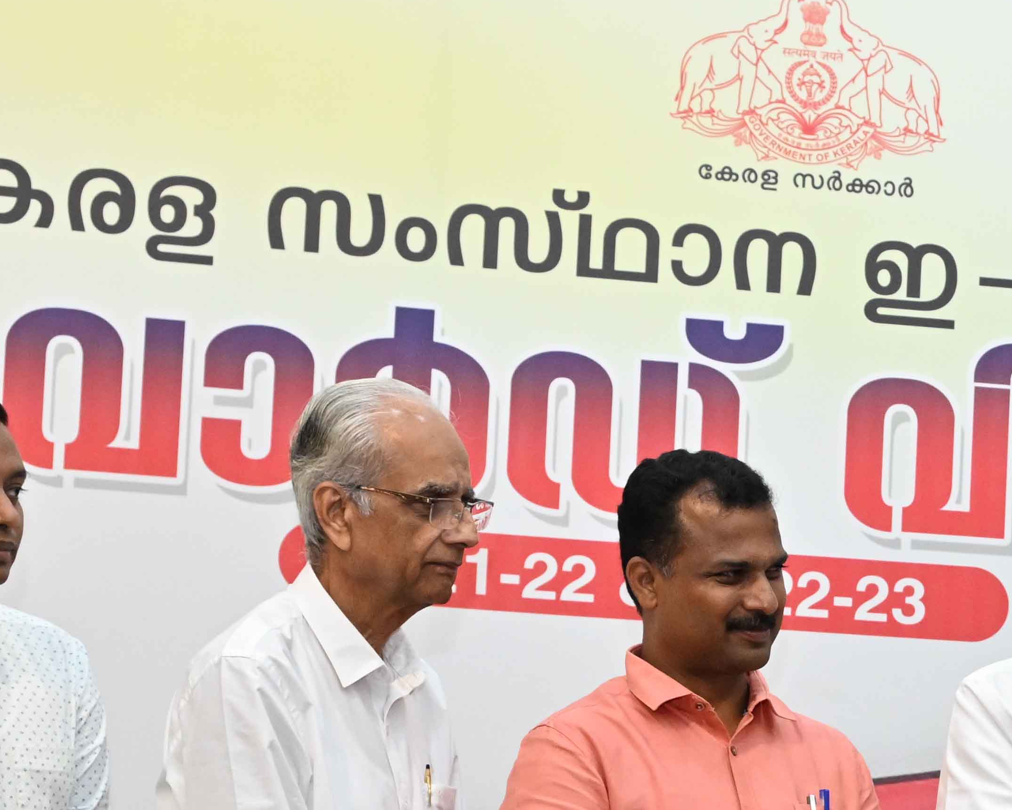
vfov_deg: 11.6
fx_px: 3894
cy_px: 976
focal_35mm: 130
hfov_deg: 14.2
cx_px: 1290
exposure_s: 1/160
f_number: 5.6
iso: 2000
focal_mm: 36
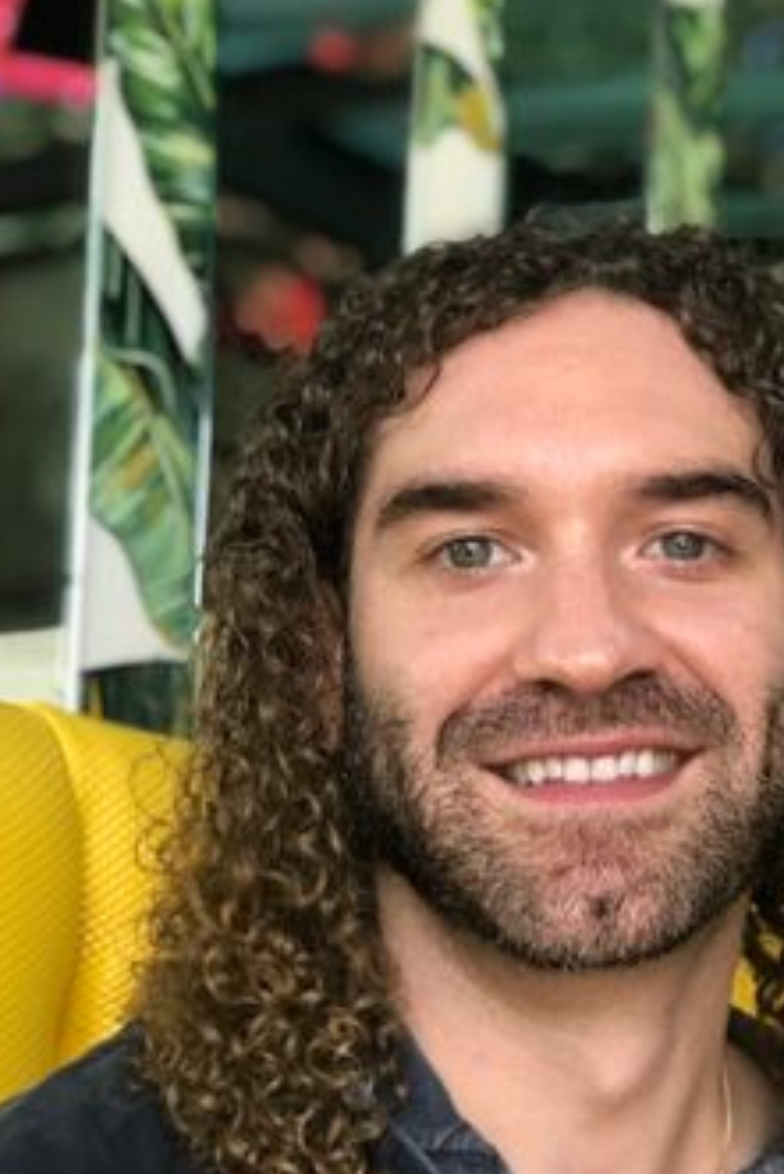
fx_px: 2806
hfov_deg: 15.8
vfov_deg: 23.5
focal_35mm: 86
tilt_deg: +5.7
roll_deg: -0.5
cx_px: 628
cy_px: 830
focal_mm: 6.6
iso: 64
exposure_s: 1/30
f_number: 2.8
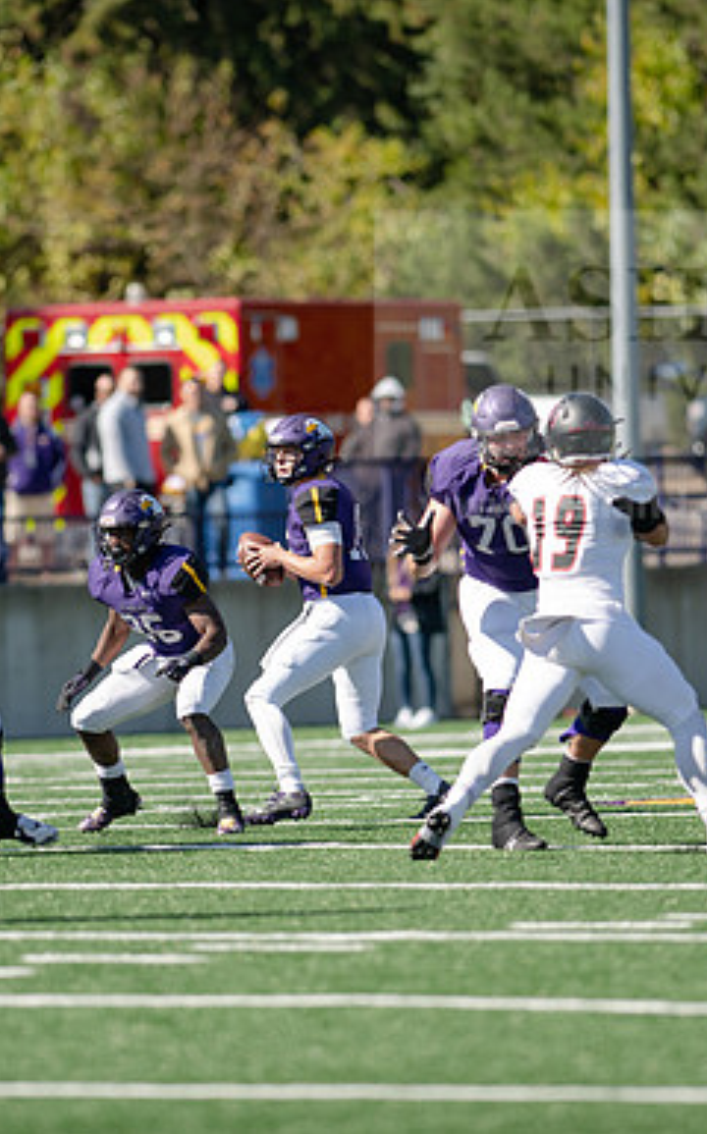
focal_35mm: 461
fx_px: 14239
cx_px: 286
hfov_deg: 2.8
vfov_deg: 4.6
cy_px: 567
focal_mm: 300
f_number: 3.2
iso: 200
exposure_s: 1/1600
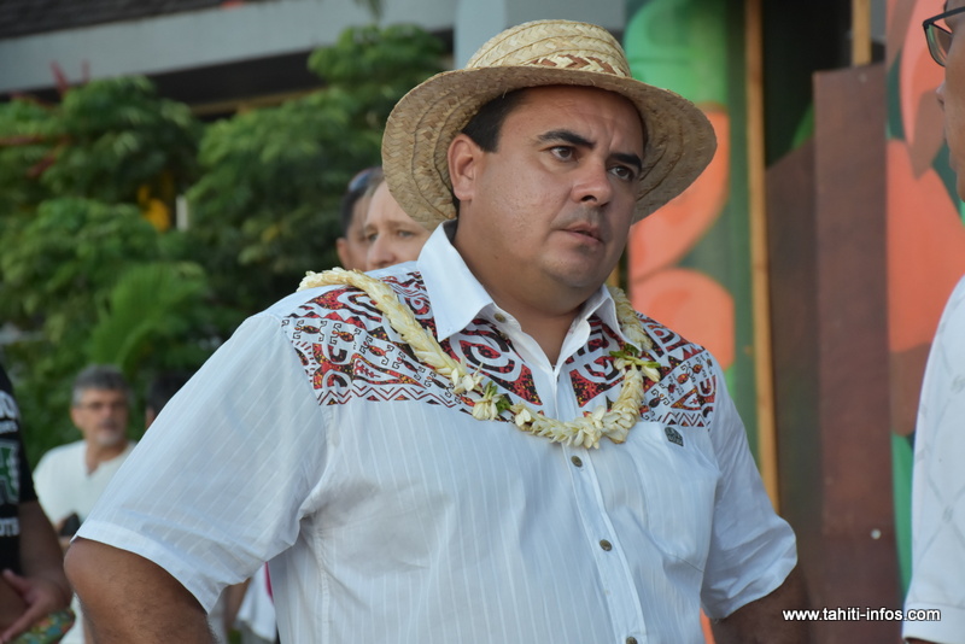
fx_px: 3620
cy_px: 322
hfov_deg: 15.2
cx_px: 482
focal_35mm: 135
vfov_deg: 10.2
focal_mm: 90
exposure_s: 1/250
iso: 1250
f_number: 8
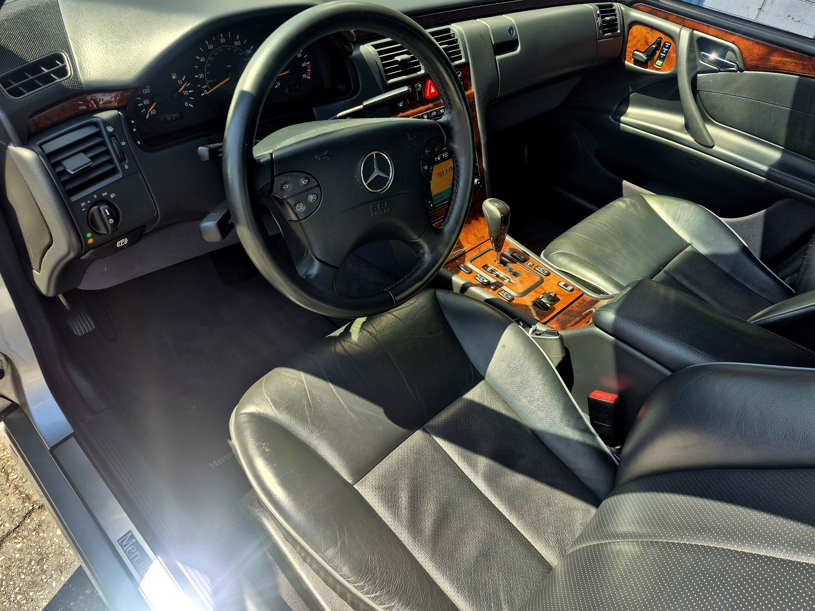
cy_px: 306
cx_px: 408
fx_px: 542
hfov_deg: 73.9
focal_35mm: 23
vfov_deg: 58.9
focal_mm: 5.4
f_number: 1.8
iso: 25
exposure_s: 1/455
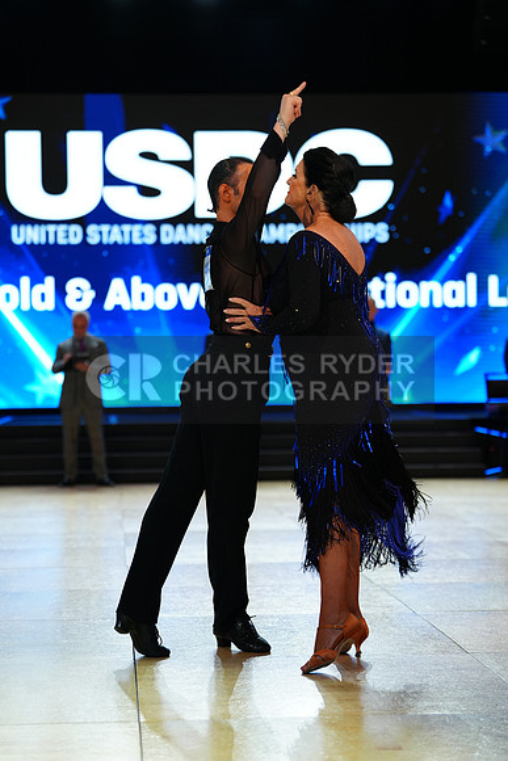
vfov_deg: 23.4
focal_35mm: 87
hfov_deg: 15.7
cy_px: 380
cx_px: 254
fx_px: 1840
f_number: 2.8
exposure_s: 1/400
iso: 640
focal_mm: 87
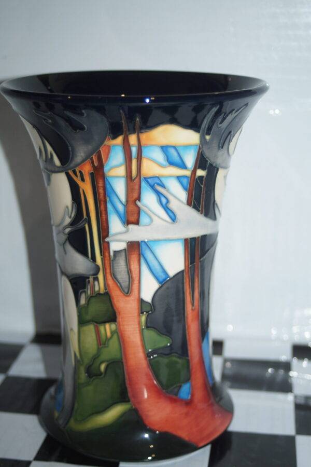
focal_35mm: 52
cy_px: 234
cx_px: 156
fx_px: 680
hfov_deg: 25.8
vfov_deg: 37.9
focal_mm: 35
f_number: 4
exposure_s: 1/80
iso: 250
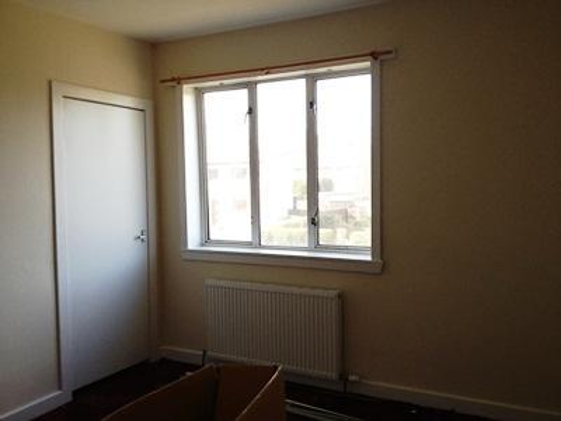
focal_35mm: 35
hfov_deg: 52.6
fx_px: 567
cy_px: 210
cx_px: 280
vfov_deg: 40.7
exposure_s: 1/198
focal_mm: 4.28
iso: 100
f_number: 2.4
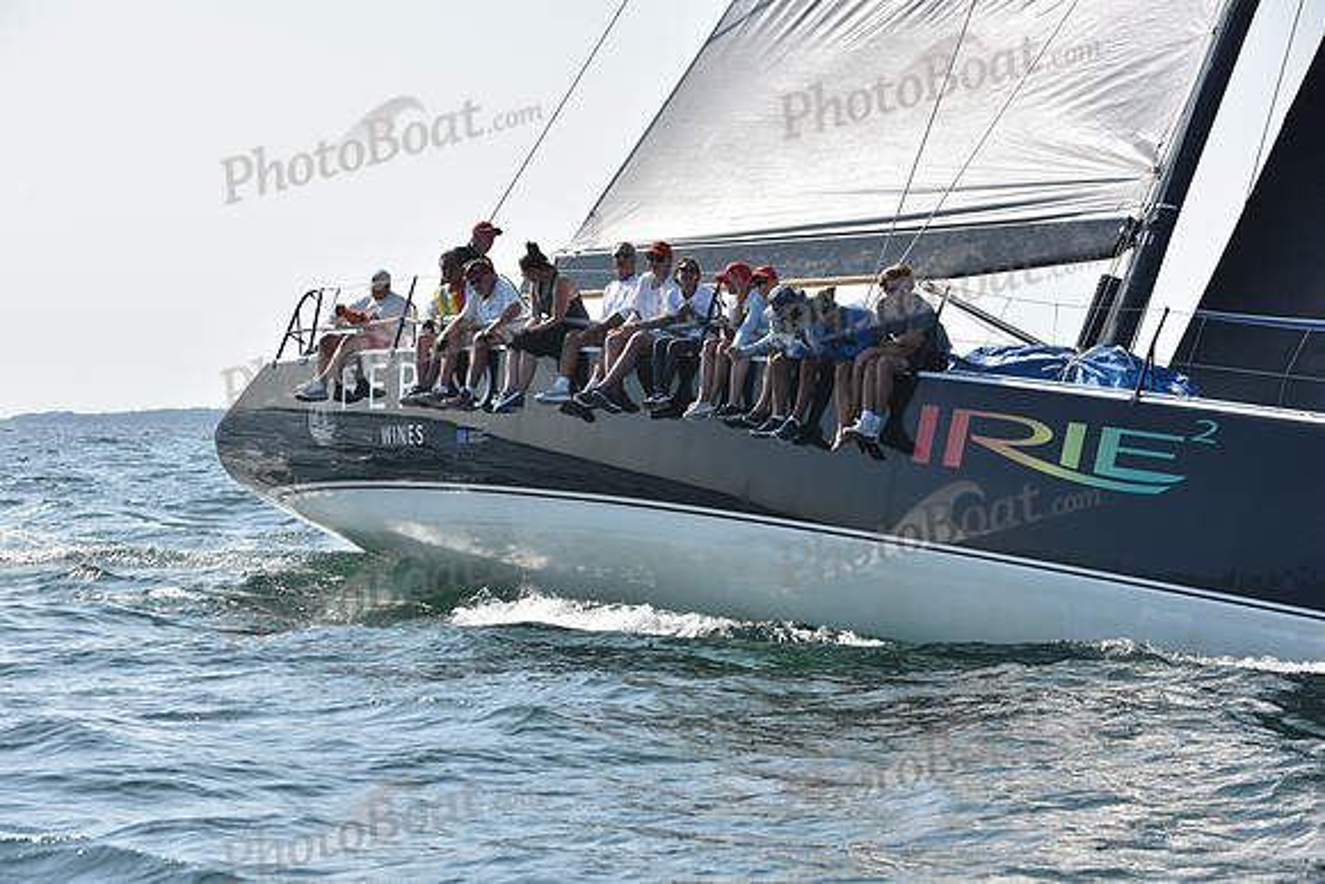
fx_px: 3865
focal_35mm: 105
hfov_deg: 19.5
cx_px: 662
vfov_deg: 13.0
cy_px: 442
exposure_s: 1/1000
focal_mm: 105
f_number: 8
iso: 320
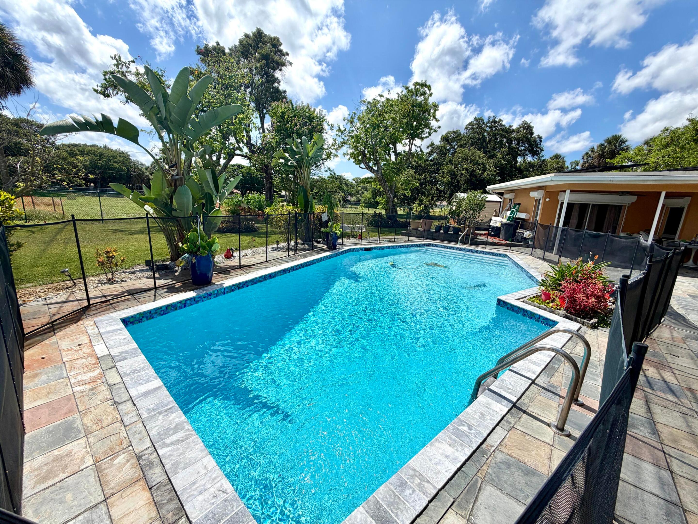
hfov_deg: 102.1
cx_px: 349
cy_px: 262
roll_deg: -2.8
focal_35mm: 14
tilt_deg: -13.3
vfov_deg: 85.7
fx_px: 282
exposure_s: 1/1497
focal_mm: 2.22
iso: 20
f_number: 2.2
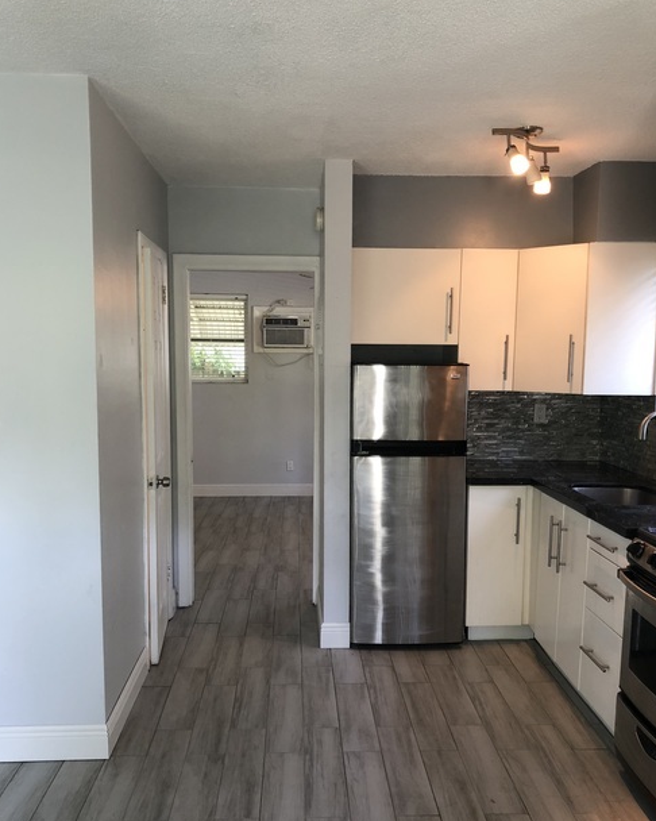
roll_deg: +0.0
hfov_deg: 48.5
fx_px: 728
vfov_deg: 58.7
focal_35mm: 30
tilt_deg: -6.8
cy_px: 446
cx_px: 328
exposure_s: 1/17
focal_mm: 4
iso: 40
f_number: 1.8
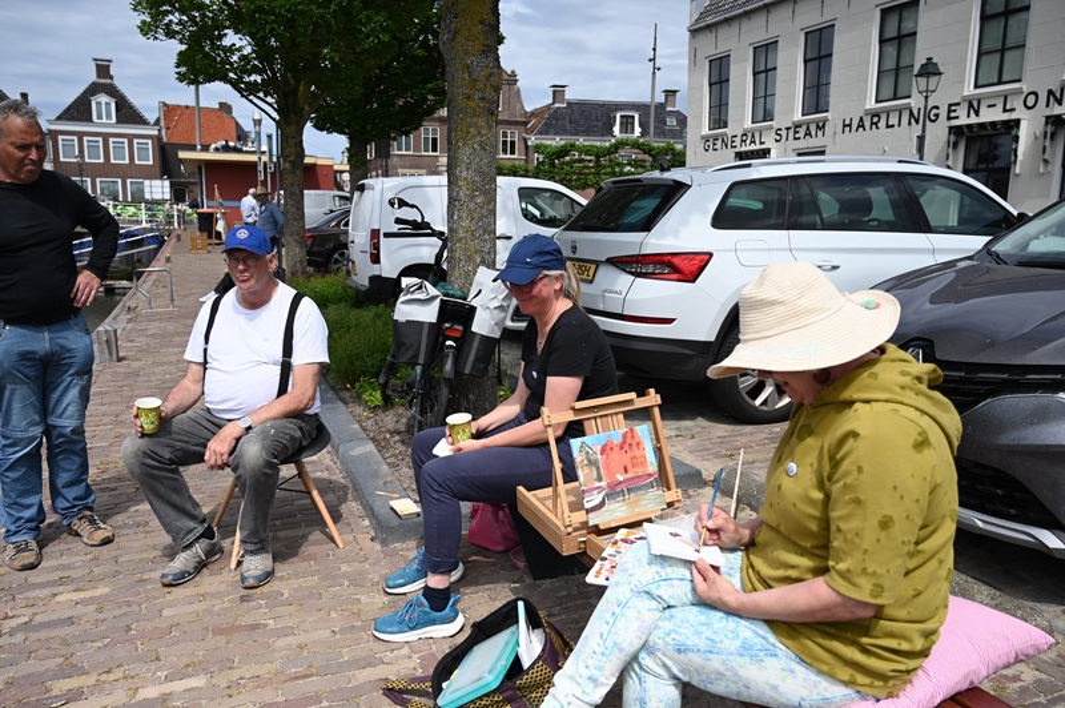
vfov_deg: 47.9
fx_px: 798
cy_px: 354
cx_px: 532
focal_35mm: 27
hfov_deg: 67.4
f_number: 4
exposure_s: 1/8000
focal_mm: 27
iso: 500
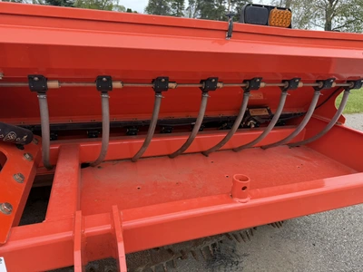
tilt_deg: -19.8
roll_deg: -1.8
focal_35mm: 24
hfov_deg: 71.6
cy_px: 136
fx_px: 252
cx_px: 182
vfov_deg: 56.8
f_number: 1.78
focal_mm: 6.76
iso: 80
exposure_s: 1/426
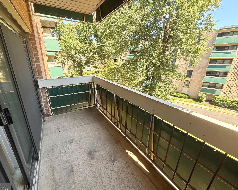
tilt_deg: -17.1
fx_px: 106
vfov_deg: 84.0
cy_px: 95
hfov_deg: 96.6
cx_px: 109
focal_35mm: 15
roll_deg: -0.5
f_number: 2.2
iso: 64
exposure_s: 1/207
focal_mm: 2.22
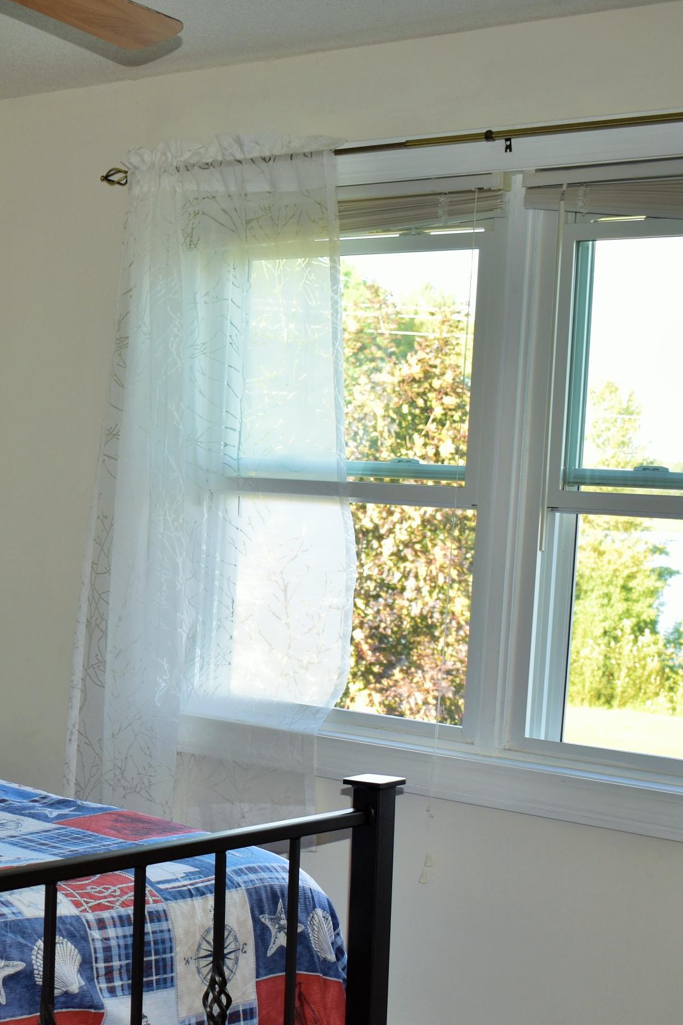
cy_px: 593
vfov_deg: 30.9
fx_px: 1850
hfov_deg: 20.1
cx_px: -49
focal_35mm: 65
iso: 180
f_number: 3.8
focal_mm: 24
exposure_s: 1/60
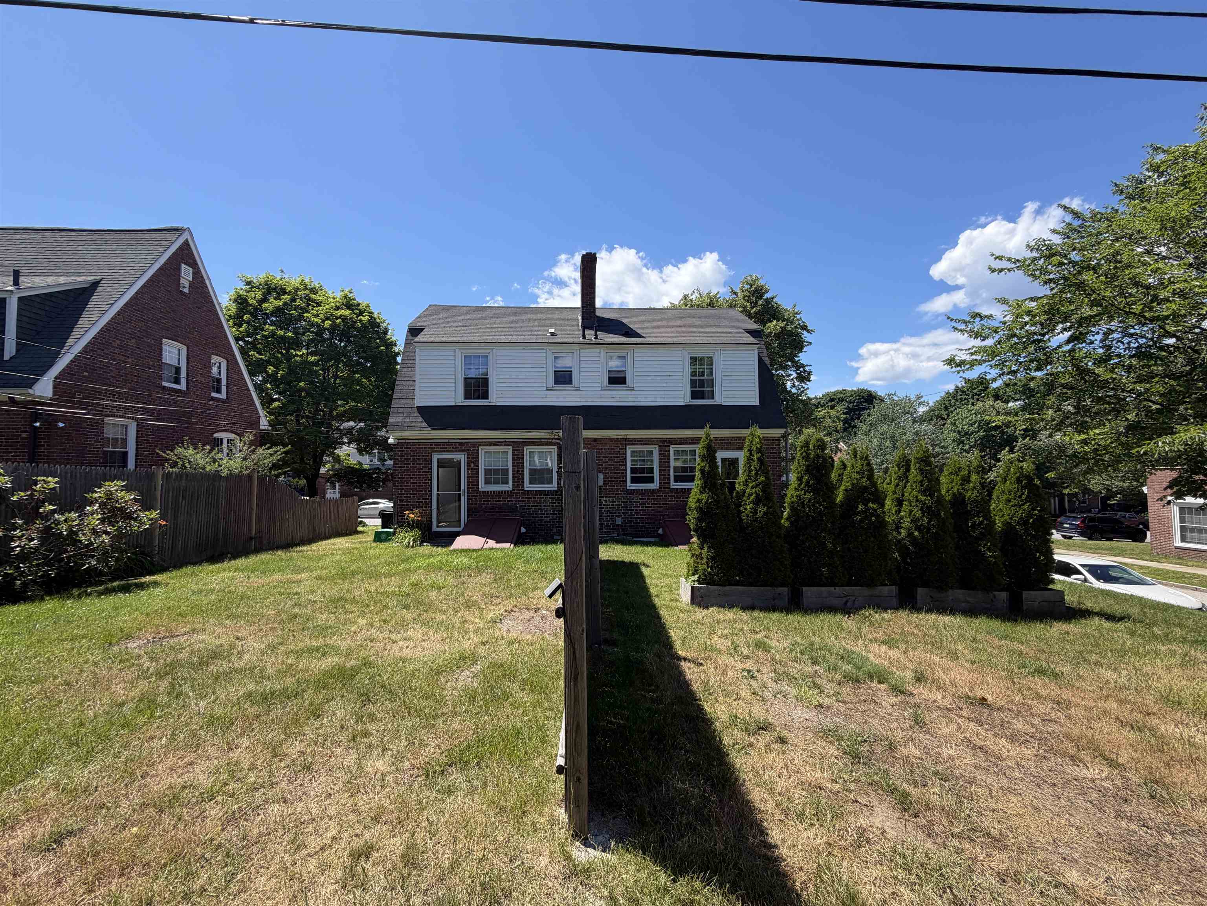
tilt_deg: +2.2
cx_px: 604
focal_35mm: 14
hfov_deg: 102.1
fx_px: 488
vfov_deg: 85.7
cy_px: 453
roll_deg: +1.0
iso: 25
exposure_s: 1/770
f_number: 2.2
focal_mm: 2.22
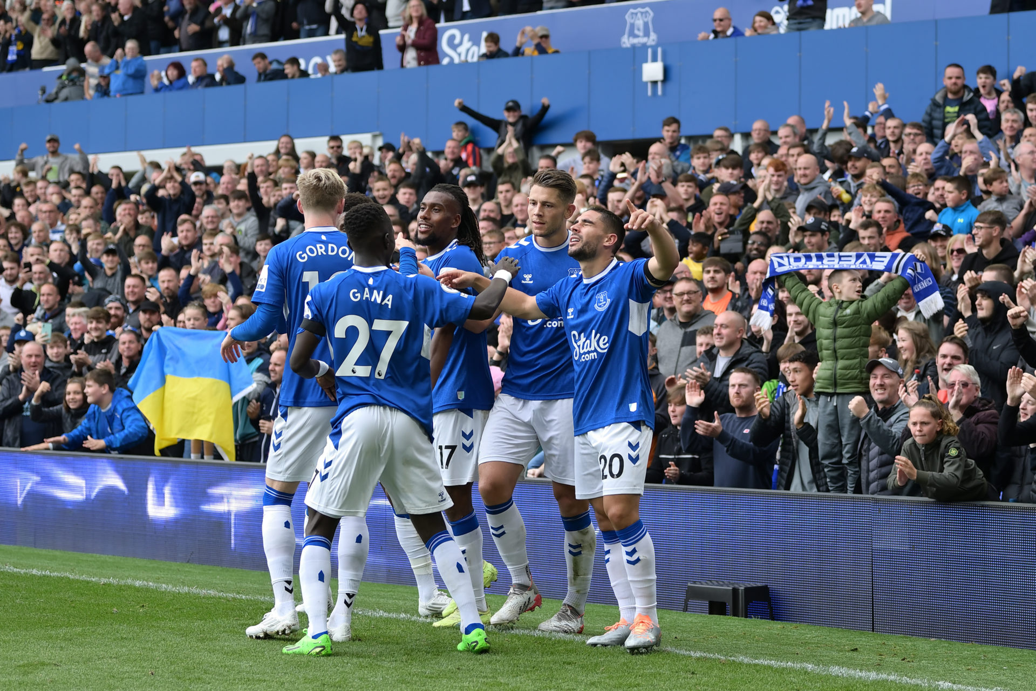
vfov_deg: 19.5
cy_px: 346
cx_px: 518
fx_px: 2014
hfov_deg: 28.8
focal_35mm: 70
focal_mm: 70
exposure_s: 1/1250
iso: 640
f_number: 2.8
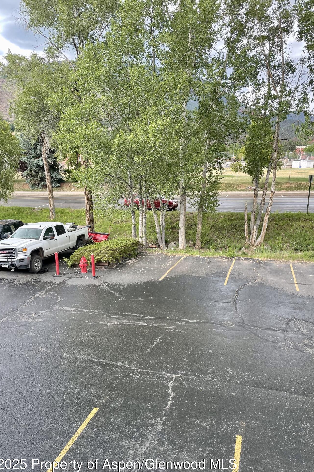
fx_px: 366
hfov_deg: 46.4
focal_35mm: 28
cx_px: 168
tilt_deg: -13.9
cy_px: 242
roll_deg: +0.5
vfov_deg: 65.5
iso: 32
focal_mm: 4.2
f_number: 1.6
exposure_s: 1/237
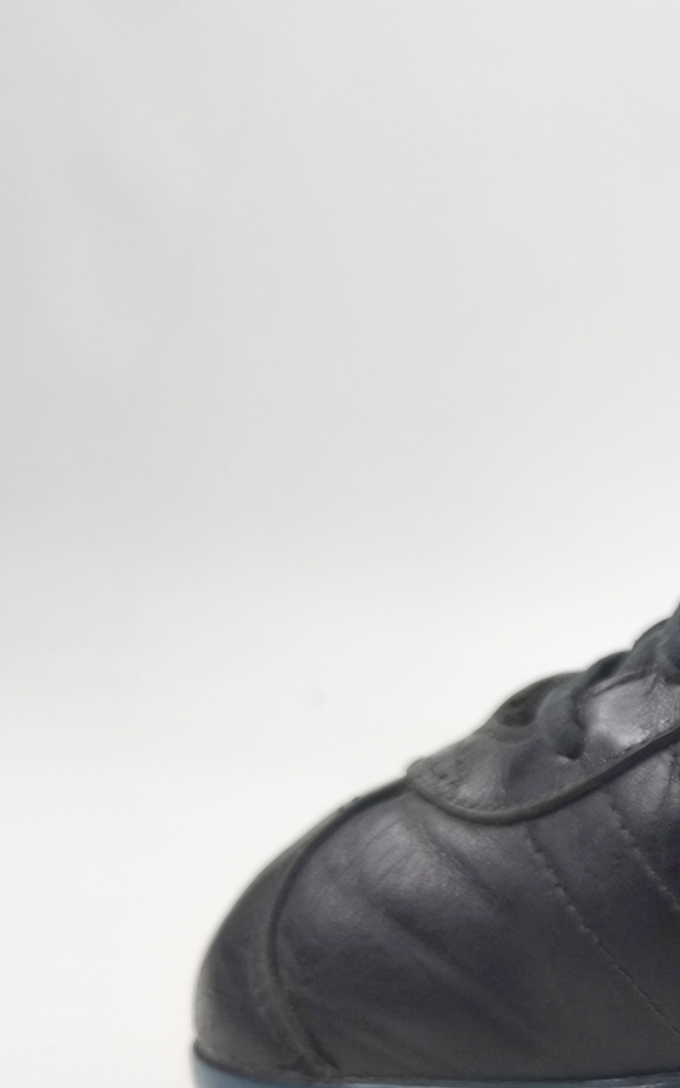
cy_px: 698
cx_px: 1369
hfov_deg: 15.6
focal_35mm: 66
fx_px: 1957
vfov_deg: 30.9
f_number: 1.9
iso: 64
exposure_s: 1/100
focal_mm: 6.92
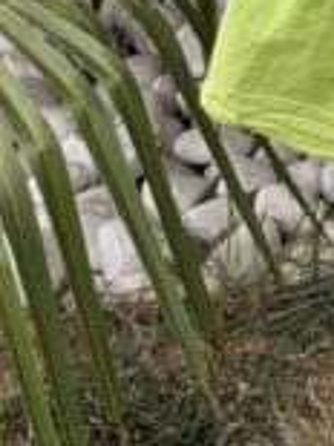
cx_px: 1011
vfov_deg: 11.0
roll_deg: +0.0
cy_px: -521
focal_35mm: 159
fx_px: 2048
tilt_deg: -12.2
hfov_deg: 8.0
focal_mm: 6.76
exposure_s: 1/121
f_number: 1.78
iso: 64
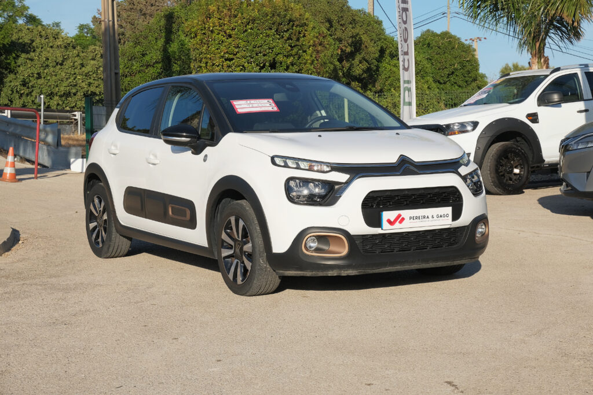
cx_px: 296
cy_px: 198
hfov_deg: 29.7
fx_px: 1120
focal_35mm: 68
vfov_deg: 20.0
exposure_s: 1/250
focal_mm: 45
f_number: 9
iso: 160
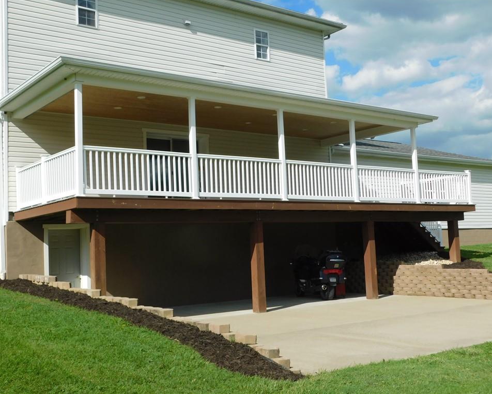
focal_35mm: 42
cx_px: 256
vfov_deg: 35.7
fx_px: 612
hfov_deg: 43.8
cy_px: 196
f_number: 3.6
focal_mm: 7.1
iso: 125
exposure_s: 1/1500
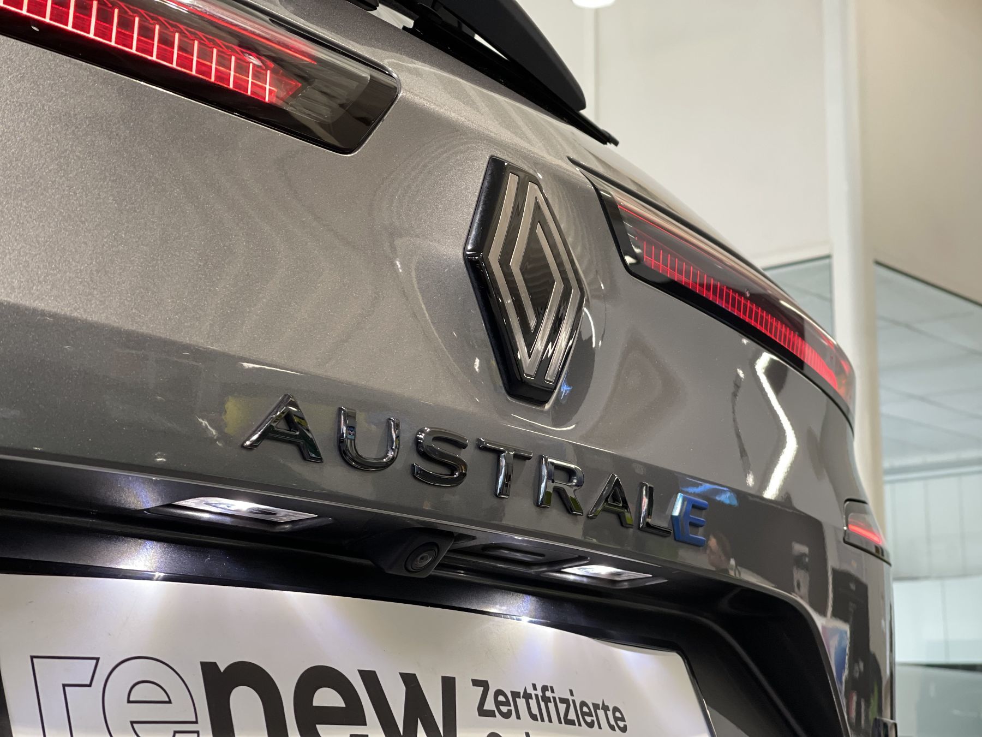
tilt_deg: +12.1
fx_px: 1816
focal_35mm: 64
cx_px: 491
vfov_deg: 22.9
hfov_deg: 30.3
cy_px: 368
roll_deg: +0.0
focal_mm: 7.5
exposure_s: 1/33
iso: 125
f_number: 2.2
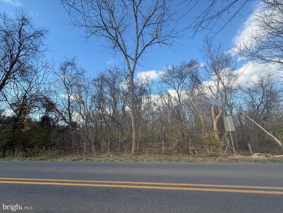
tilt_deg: +15.5
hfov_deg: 102.1
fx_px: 114
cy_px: 106
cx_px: 142
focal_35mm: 14
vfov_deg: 85.7
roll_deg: +0.2
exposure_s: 1/490
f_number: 2.2
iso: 50
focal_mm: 2.22
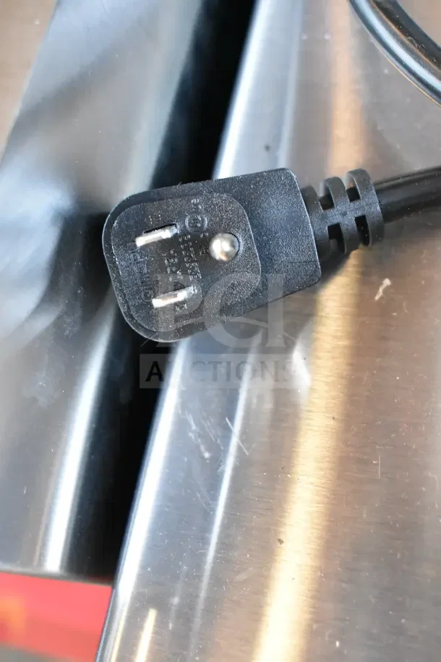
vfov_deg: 47.9
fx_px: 744
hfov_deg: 33.0
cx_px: 220
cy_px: 331
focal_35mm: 40
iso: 6400
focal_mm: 27
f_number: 5.6
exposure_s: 1/125
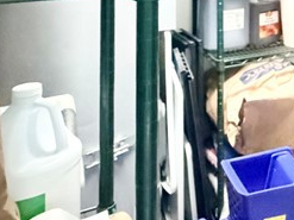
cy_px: -84
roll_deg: -0.4
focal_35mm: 58
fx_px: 492
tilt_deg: +0.5
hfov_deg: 27.6
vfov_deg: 22.0
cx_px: 384
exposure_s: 1/30
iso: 3200
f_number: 2.2
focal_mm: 2.22
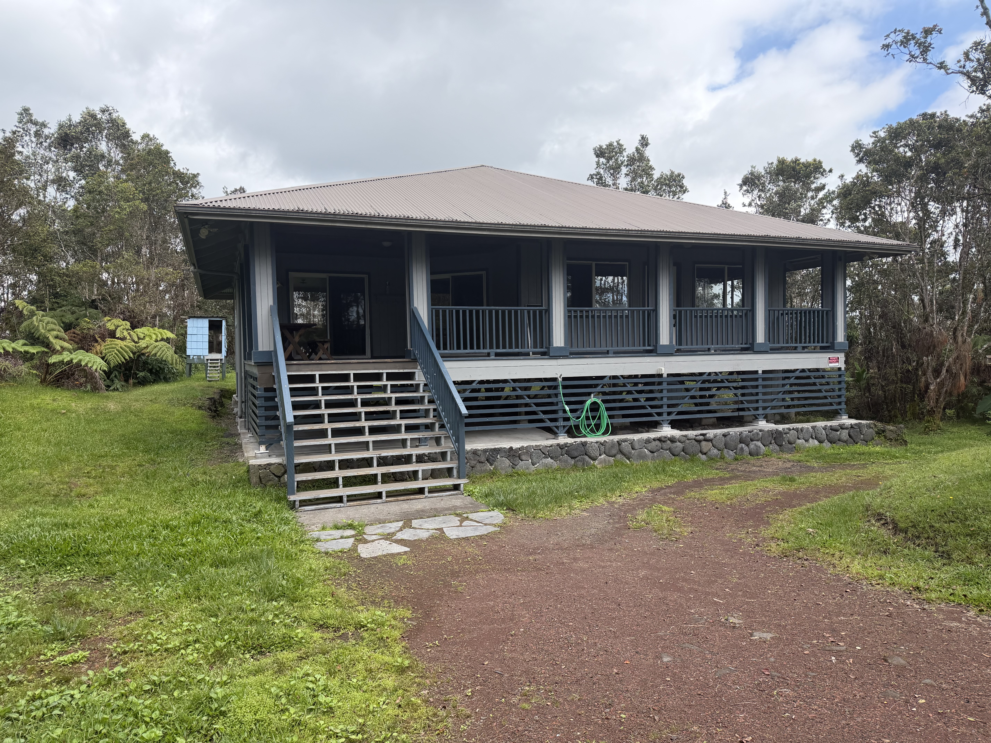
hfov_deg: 71.6
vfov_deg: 56.8
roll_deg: +1.6
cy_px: 372
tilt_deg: -2.5
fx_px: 687
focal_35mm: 24
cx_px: 496
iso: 100
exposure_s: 1/2801
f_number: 1.78
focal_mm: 6.76
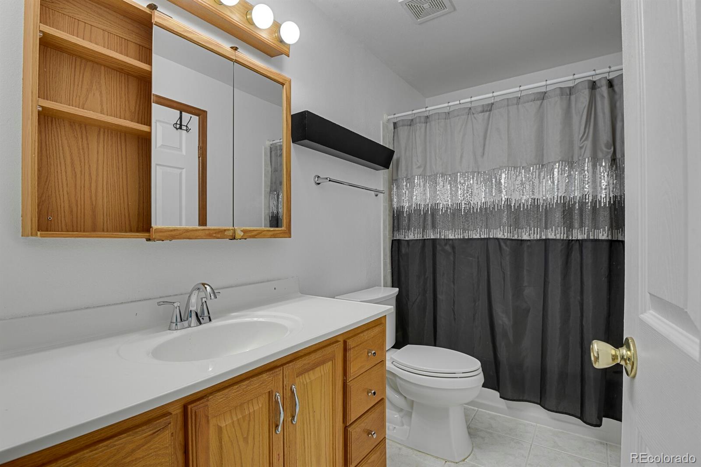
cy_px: 234
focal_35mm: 17
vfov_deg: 70.4
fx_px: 331
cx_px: 350
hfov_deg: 93.3
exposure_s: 2.5
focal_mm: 17
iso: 250
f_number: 8
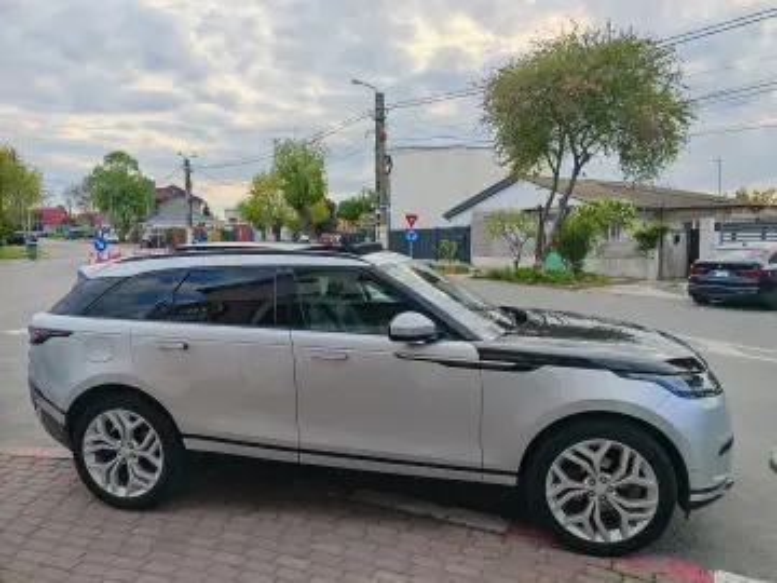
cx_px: 388
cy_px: 292
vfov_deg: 56.8
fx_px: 539
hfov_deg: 71.6
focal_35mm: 24
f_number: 2
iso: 100
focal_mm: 6.83
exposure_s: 1/2200
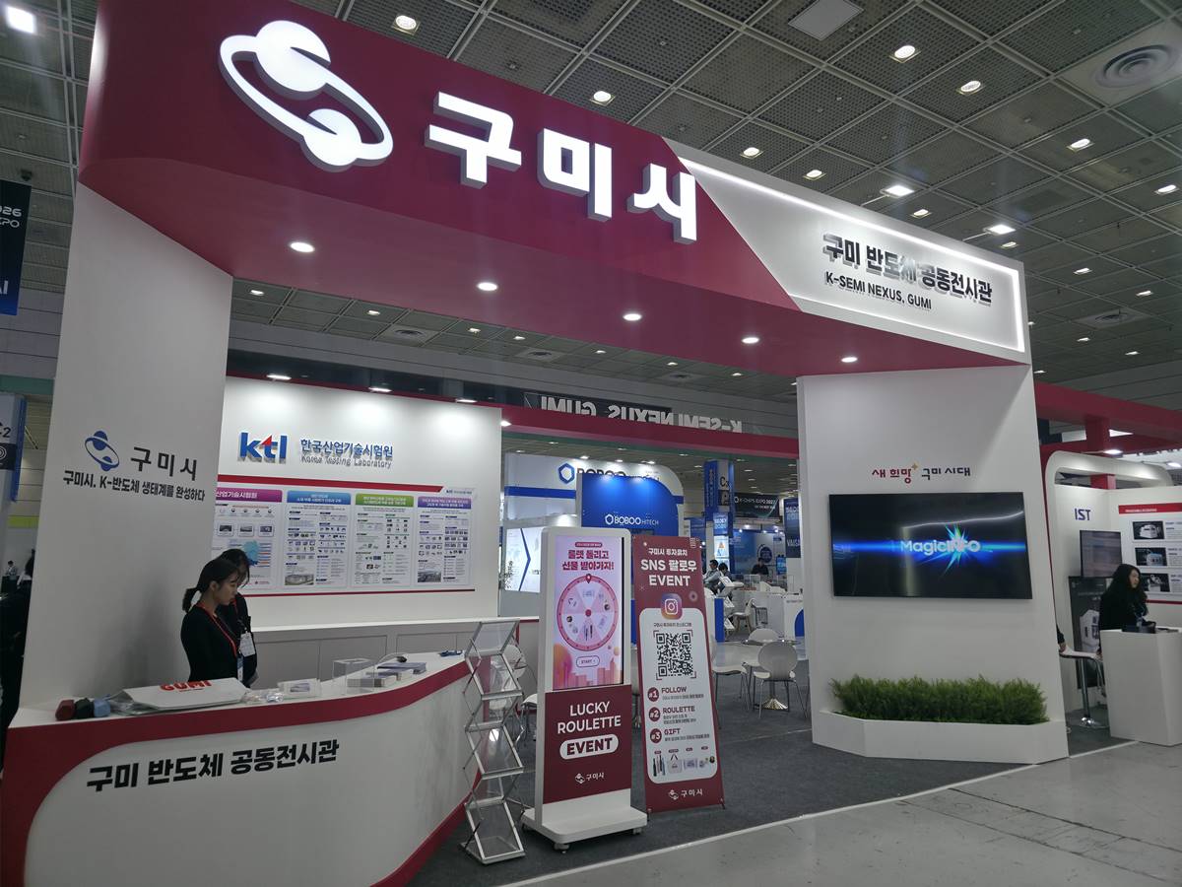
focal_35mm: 23
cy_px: 444
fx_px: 785
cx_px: 591
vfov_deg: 58.9
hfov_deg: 73.9
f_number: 1.7
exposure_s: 1/120
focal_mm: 6.3
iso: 32
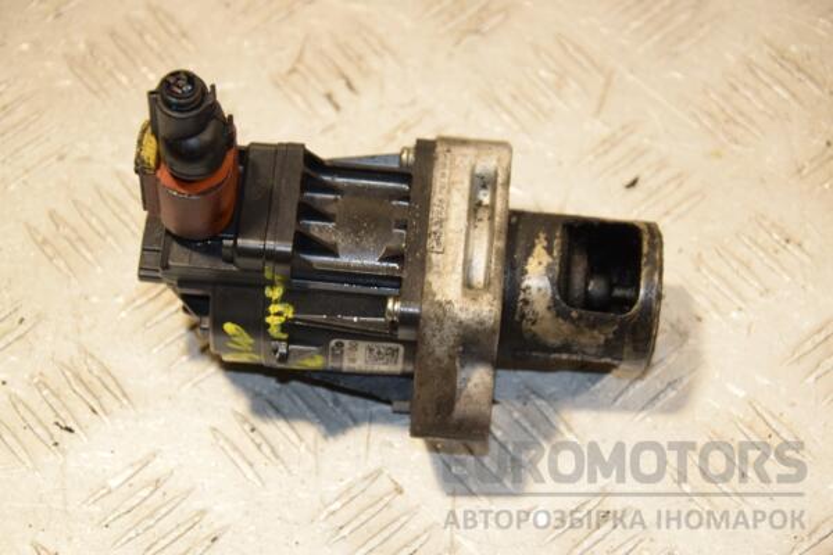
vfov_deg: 13.0
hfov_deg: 19.5
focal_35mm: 105
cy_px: 278
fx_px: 2429
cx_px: 416
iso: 800
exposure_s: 1/200
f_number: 6.3
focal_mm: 70
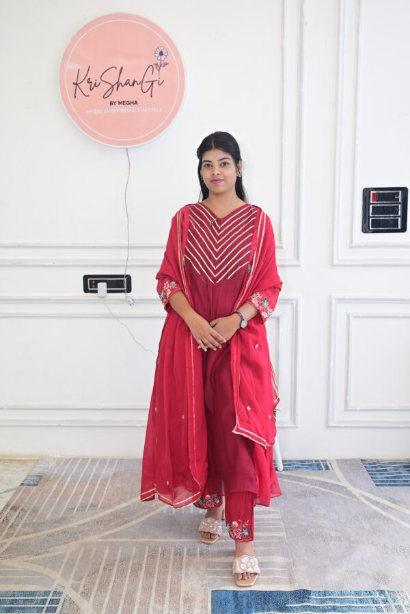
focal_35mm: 34
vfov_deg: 56.5
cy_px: 307
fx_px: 572
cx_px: 205
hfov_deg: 39.4
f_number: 5
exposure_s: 1/125
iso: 320
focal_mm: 33.5
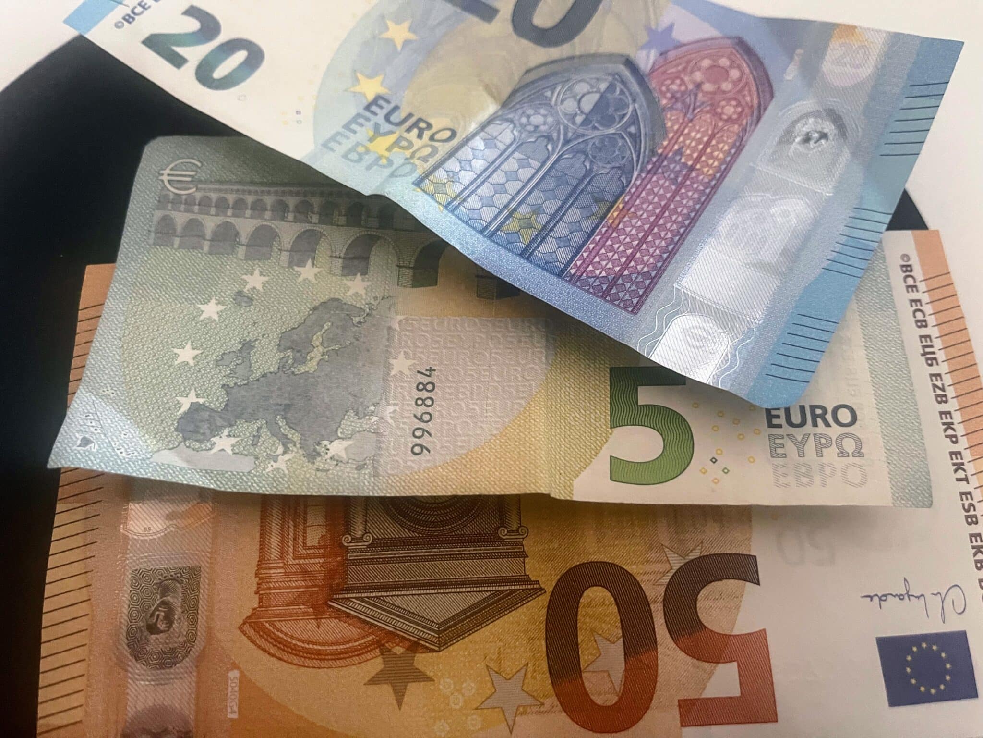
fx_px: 738
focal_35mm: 26
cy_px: 369
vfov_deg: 53.1
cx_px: 492
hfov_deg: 67.3
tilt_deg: -72.3
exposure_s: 1/33
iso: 640
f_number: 1.6
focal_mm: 5.1
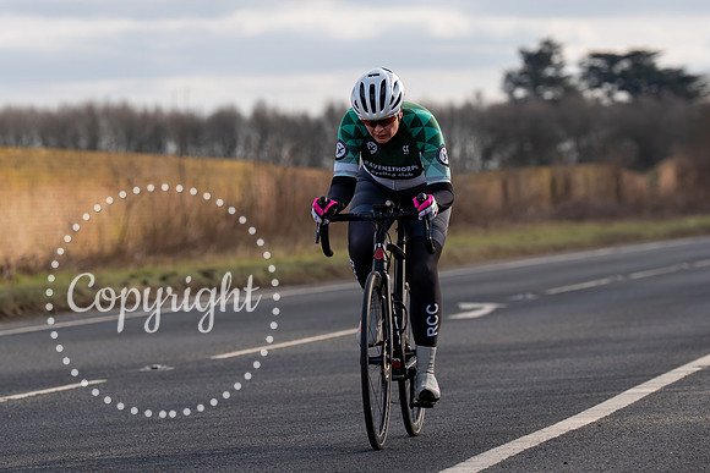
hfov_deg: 9.6
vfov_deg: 6.4
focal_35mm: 213
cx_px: 404
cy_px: 165
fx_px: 4208
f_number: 4
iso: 125
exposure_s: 1/800
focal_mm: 142
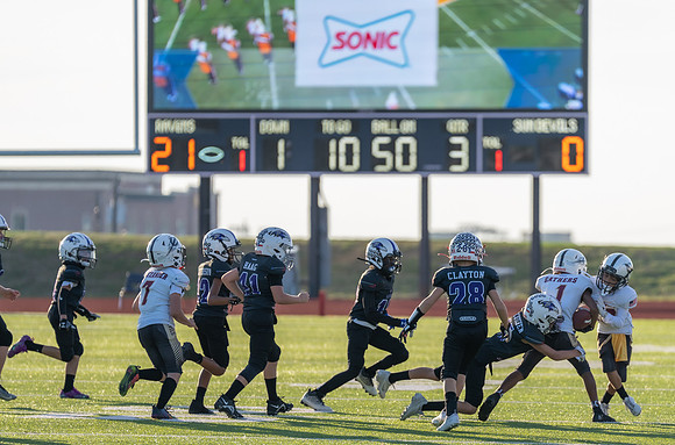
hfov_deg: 6.9
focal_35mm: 300
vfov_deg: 4.6
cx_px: 476
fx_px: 5608
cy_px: 317
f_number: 2.8
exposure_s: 1/1250
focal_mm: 200
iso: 125
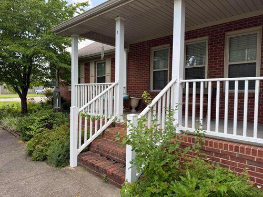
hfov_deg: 71.6
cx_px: 132
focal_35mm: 24
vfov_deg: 56.8
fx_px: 182
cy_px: 98
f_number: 1.78
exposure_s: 1/858
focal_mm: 6.76
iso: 80
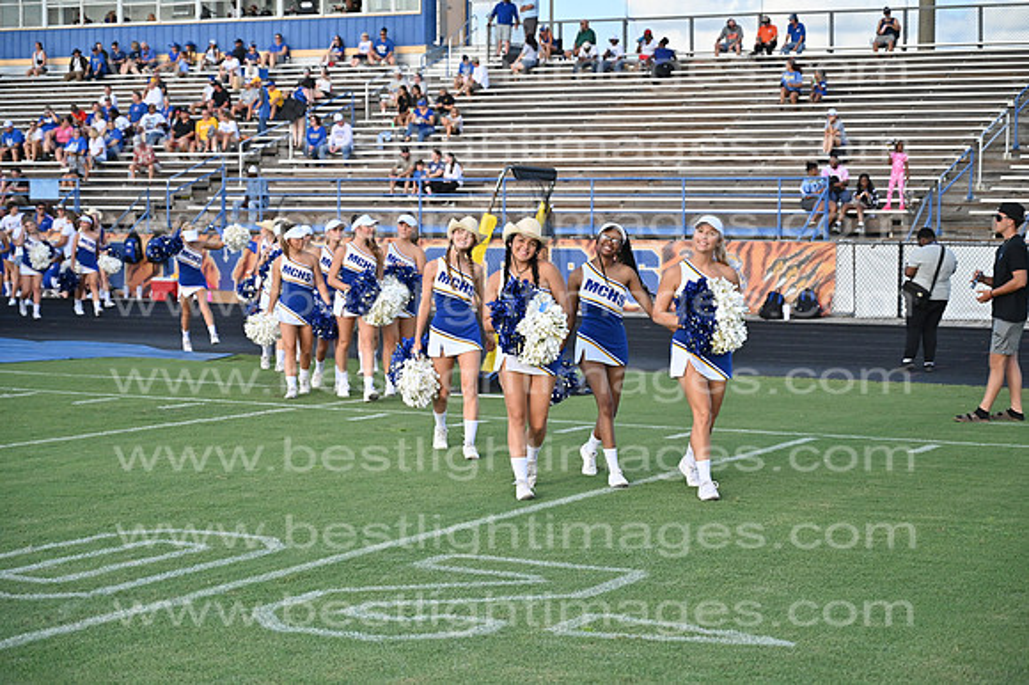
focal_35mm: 70
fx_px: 2000
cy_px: 342
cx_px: 514
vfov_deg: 19.4
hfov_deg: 28.9
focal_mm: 70
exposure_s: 1/8000
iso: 1400
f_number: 4
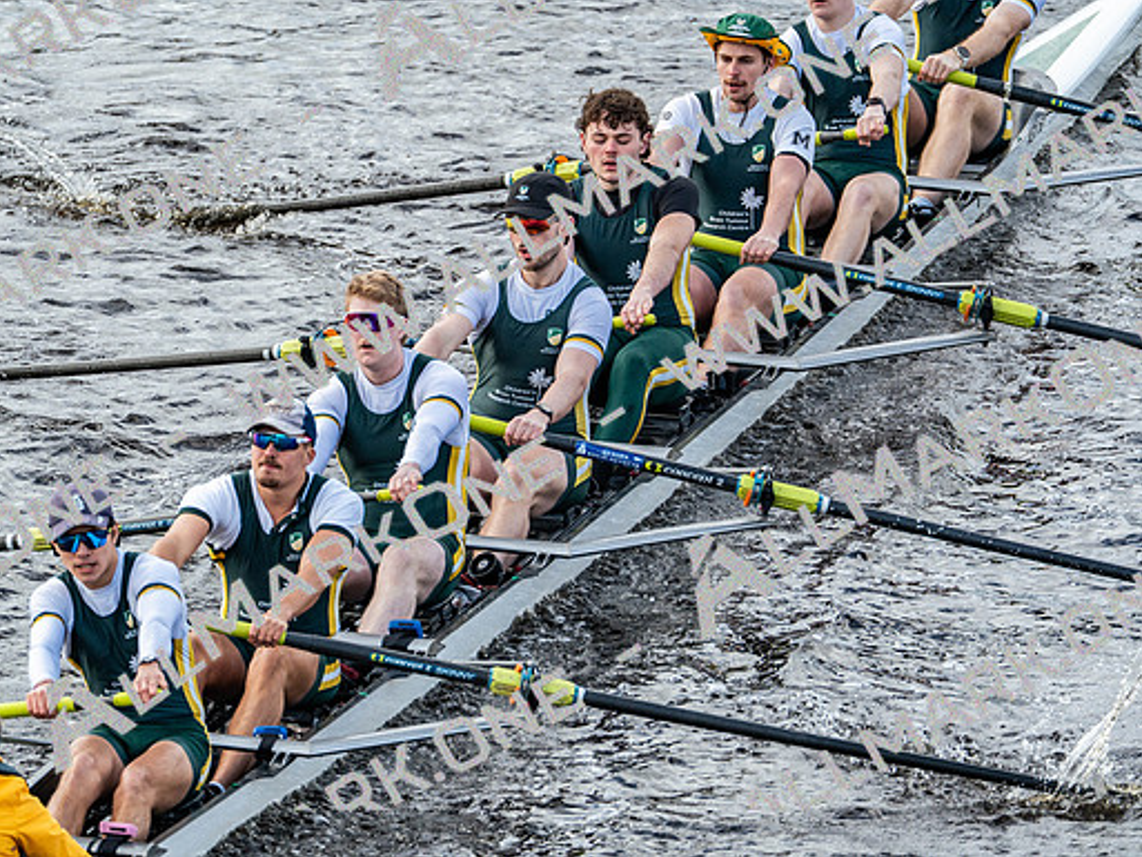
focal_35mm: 652
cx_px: 499
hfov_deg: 3.0
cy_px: 428
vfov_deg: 2.3
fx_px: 21515
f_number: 6.3
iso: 1000
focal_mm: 600
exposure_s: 1/1250
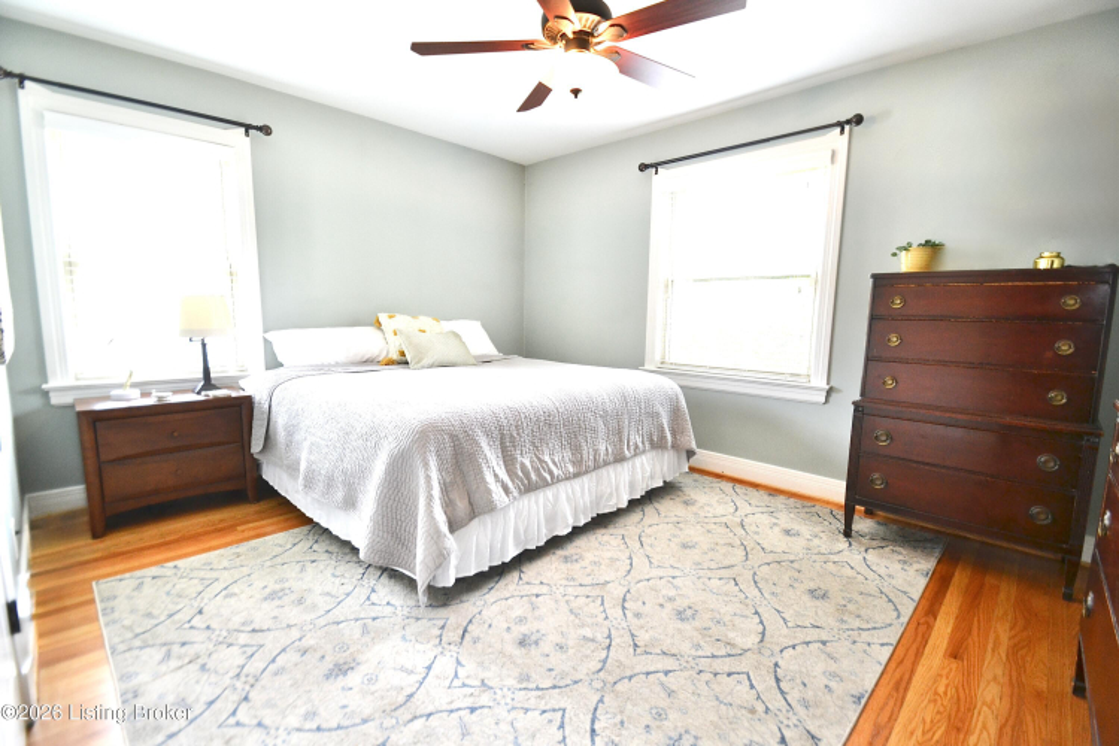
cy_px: 373
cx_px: 560
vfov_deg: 77.3
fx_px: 466
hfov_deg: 100.4
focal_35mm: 15
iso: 400
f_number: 3.5
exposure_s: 1/60
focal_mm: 10
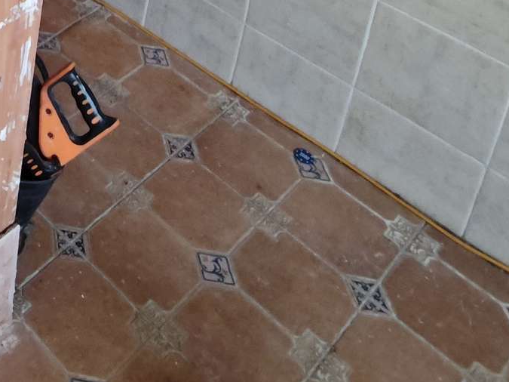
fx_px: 794
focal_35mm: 54
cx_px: -194
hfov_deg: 27.8
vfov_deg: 19.2
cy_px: -336
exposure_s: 1/63.5
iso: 500
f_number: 2.2
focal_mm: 2.16
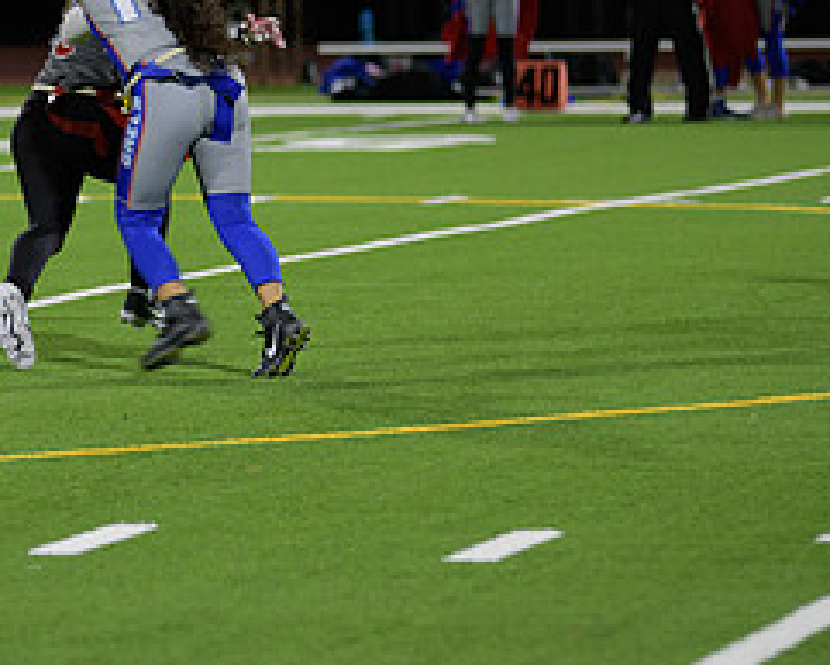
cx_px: 117
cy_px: 115
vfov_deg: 5.3
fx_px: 7225
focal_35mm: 294
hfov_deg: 6.6
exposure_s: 1/200
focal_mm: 130
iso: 720
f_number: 2.8
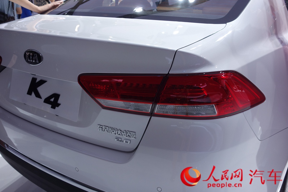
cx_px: 144
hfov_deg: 51.9
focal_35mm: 37
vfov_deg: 35.9
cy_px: 96
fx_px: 296
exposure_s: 1/100
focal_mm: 13.9
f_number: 3.2
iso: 125
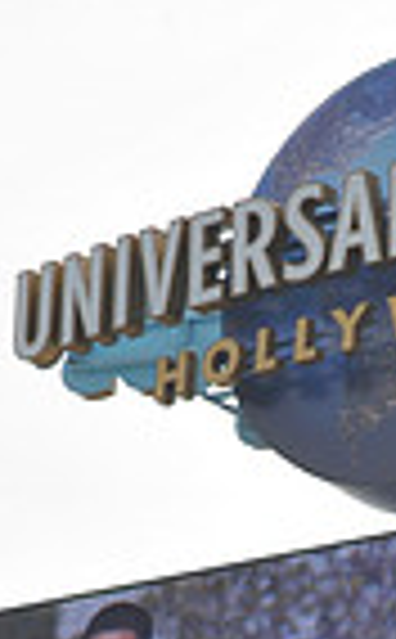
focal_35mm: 484
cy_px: 734
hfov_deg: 2.7
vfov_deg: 4.3
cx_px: 432
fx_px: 8409
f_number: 11
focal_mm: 116
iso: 250
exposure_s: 1/500
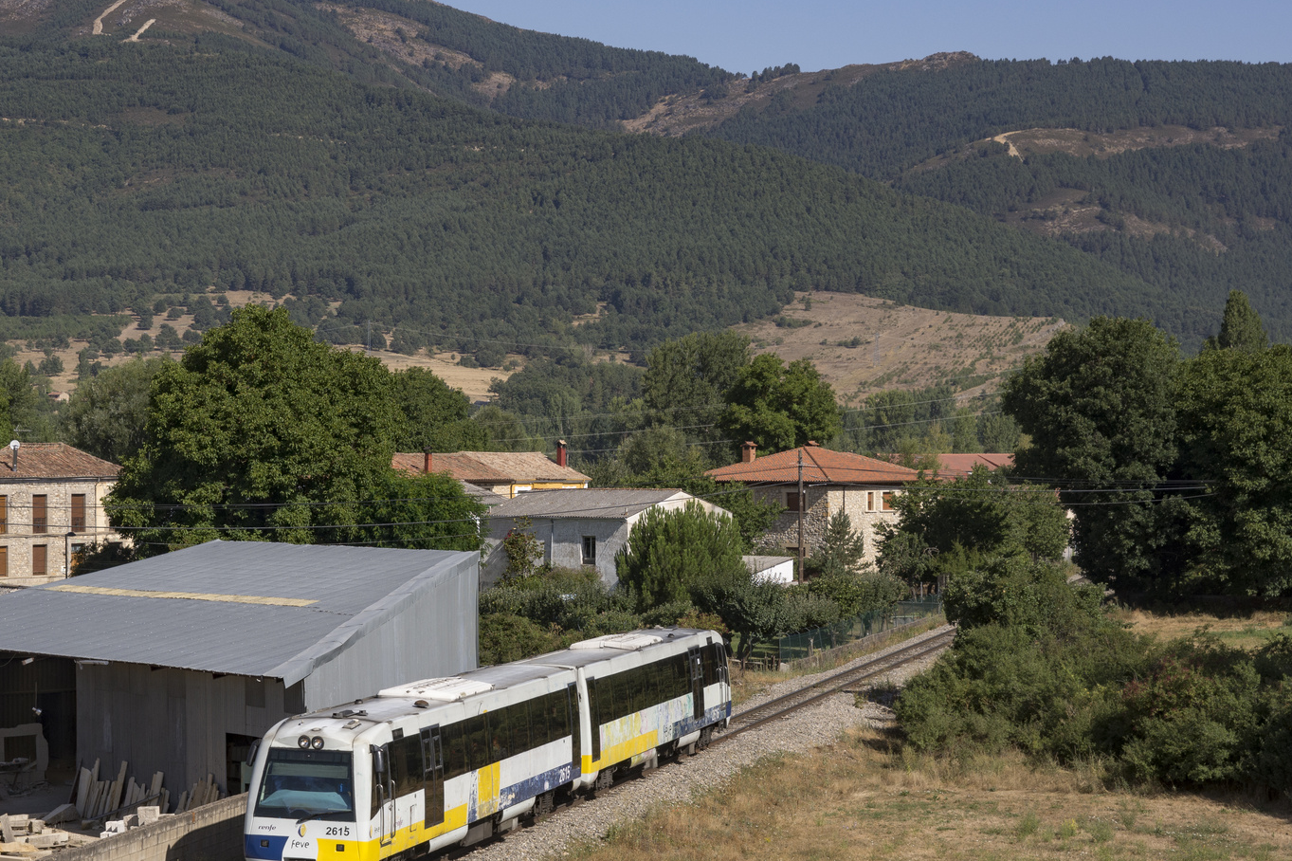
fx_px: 3337
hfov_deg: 21.9
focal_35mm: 93
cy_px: 494
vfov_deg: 14.7
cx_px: 493
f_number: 7.1
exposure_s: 1/800
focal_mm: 44
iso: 200
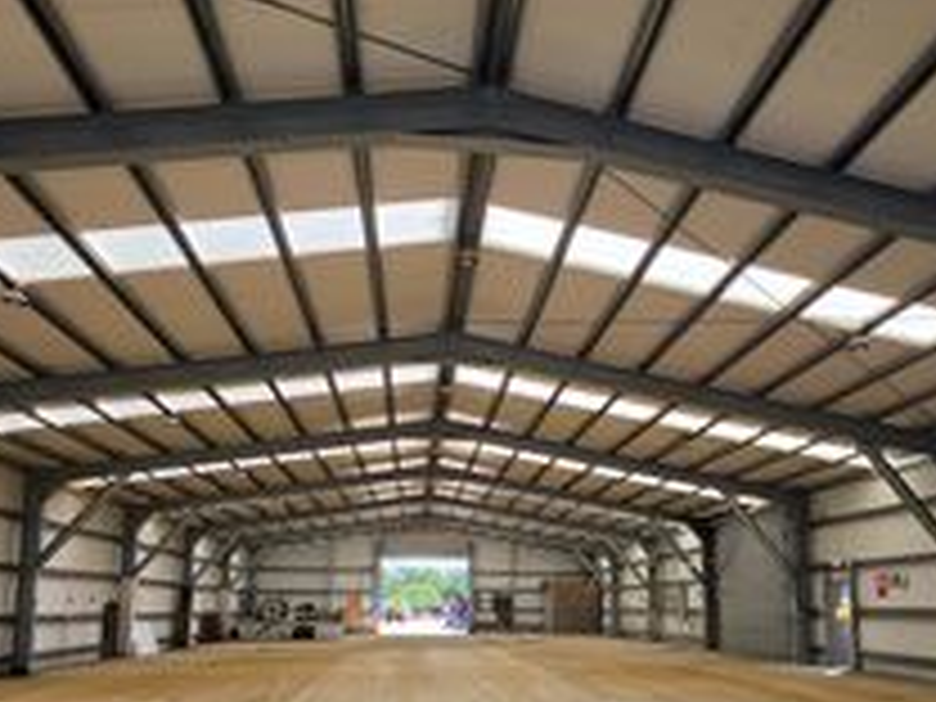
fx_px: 676
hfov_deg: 69.3
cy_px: 522
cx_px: 508
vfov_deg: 52.6
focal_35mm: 25
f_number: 1.9
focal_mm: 2.2
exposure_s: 1/652
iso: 32
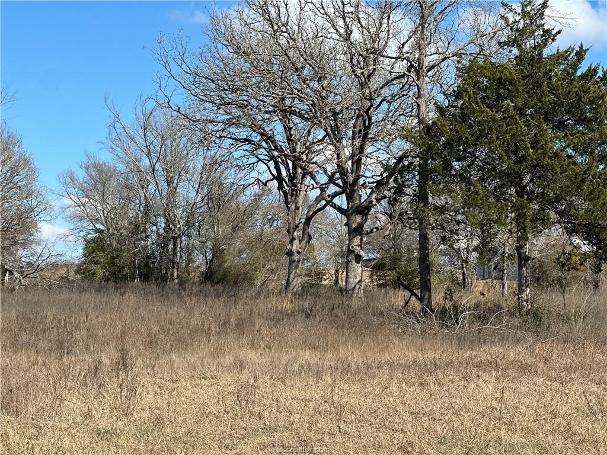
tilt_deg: +6.7
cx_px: 304
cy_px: 228
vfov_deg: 19.1
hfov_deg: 25.3
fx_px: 1350
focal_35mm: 77
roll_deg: -0.6
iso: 32
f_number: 2.8
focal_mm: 9
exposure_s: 1/602
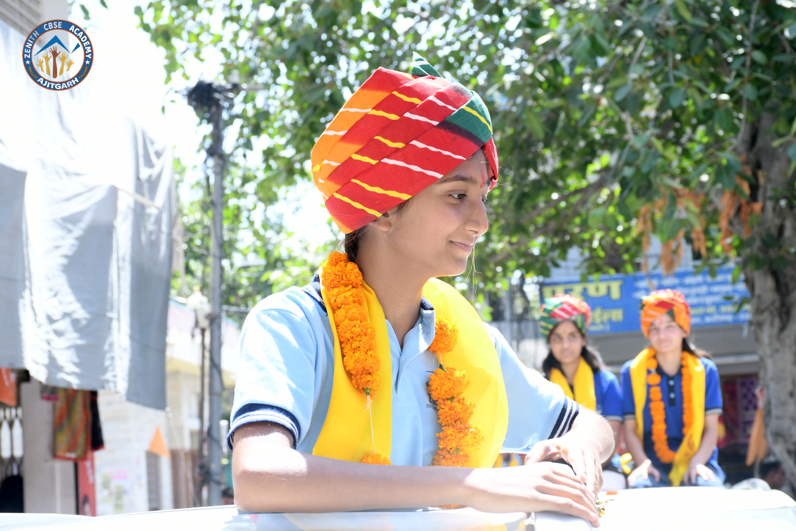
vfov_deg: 17.5
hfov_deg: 26.0
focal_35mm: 78
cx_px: 398
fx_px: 1725
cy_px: 266
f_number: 8
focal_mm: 52
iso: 320
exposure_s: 1/160
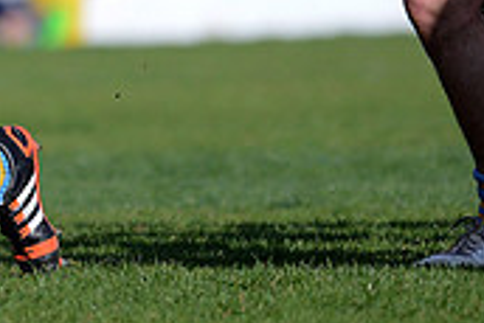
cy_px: -142
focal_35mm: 1415
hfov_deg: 1.5
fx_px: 19039
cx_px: -222
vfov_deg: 1.0
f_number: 4
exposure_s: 1/4000
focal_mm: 420
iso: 560
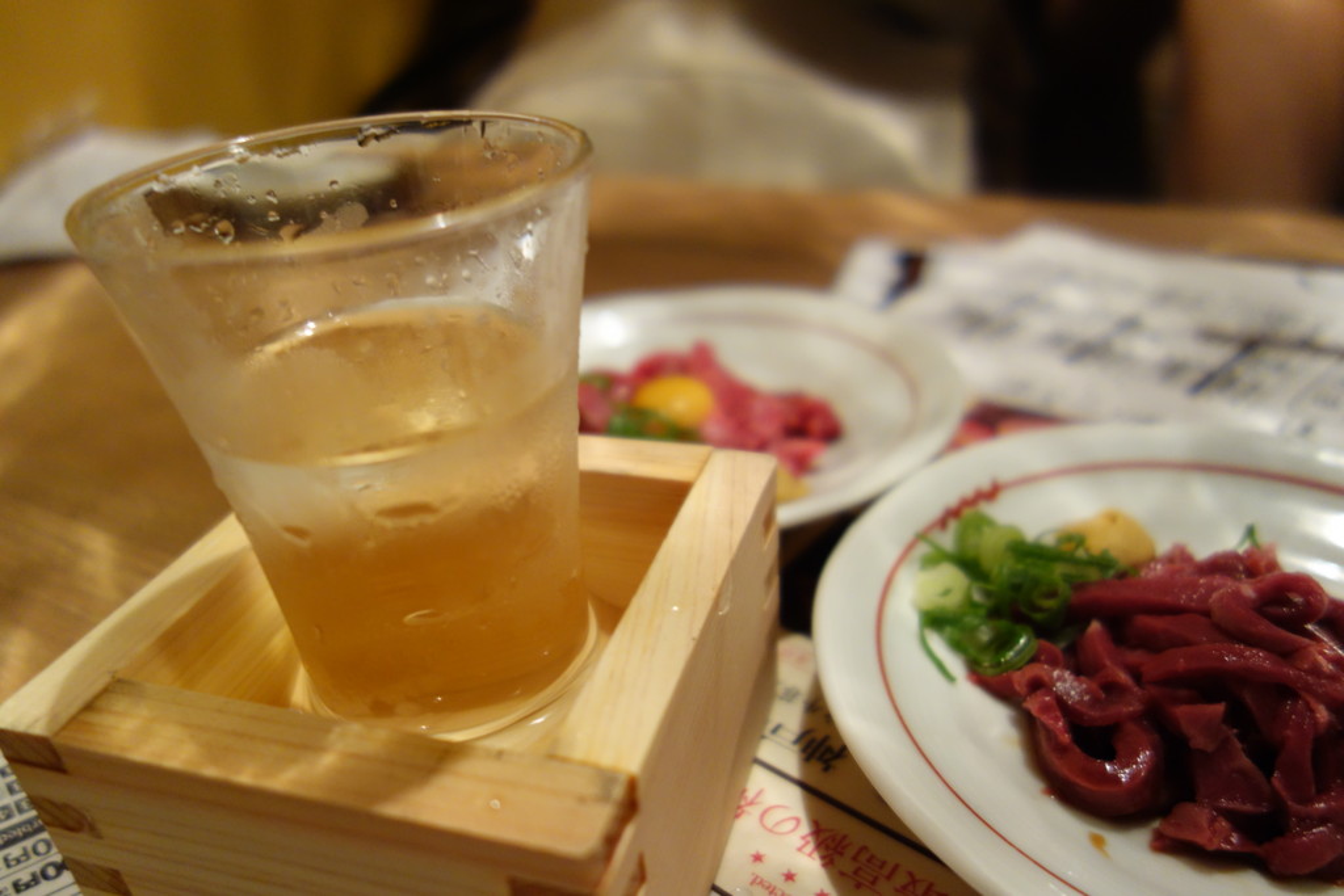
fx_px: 1045
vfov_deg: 46.4
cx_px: 672
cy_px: 448
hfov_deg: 65.5
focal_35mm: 28
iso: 500
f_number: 1.8
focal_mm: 10.4
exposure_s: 1/30
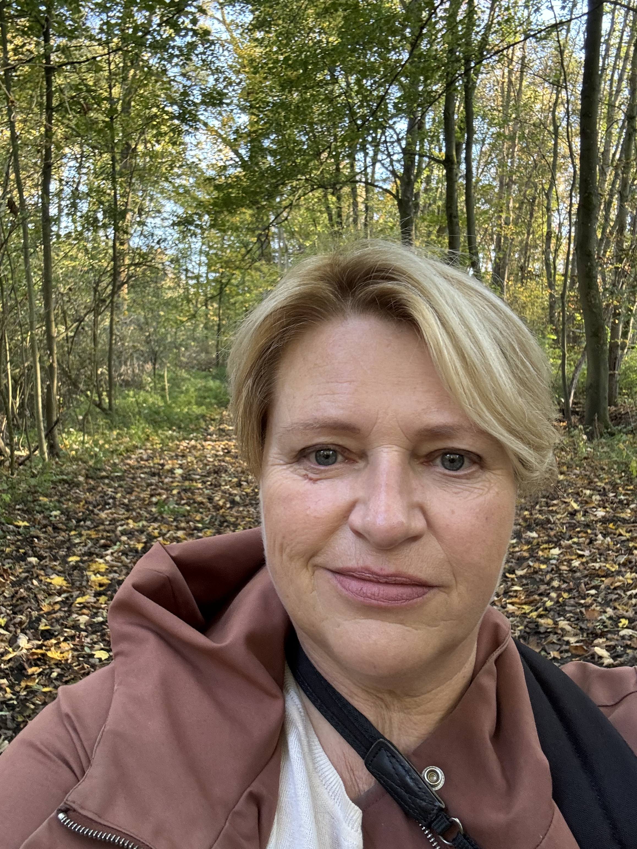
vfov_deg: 60.0
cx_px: 318
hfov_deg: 46.8
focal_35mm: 30
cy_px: 424
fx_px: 736
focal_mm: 2.69
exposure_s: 1/60
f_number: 1.9
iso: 100
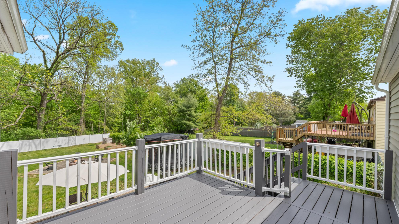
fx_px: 159
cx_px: 196
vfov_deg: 70.5
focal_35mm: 15
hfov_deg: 103.0
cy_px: 117
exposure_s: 1/640
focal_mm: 14
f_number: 7.1
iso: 500
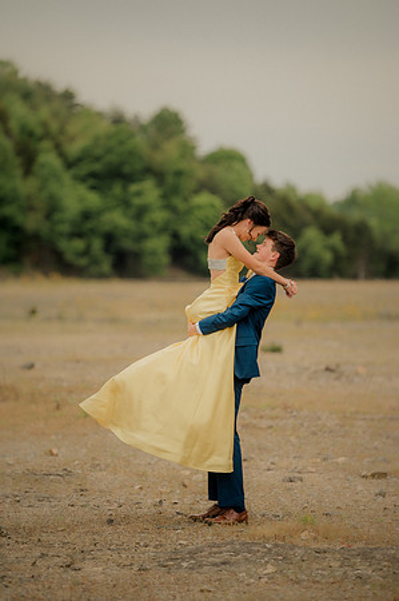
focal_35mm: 200
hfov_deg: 6.9
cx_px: 200
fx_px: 3332
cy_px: 300
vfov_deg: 10.3
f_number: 2.8
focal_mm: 200
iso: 160
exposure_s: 1/320
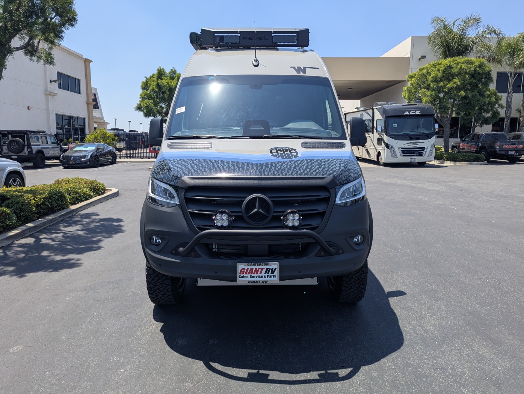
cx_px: 262
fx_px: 364
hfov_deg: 71.5
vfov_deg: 56.9
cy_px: 197
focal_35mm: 24
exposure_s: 1/1887
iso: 47
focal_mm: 6.81
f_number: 1.85
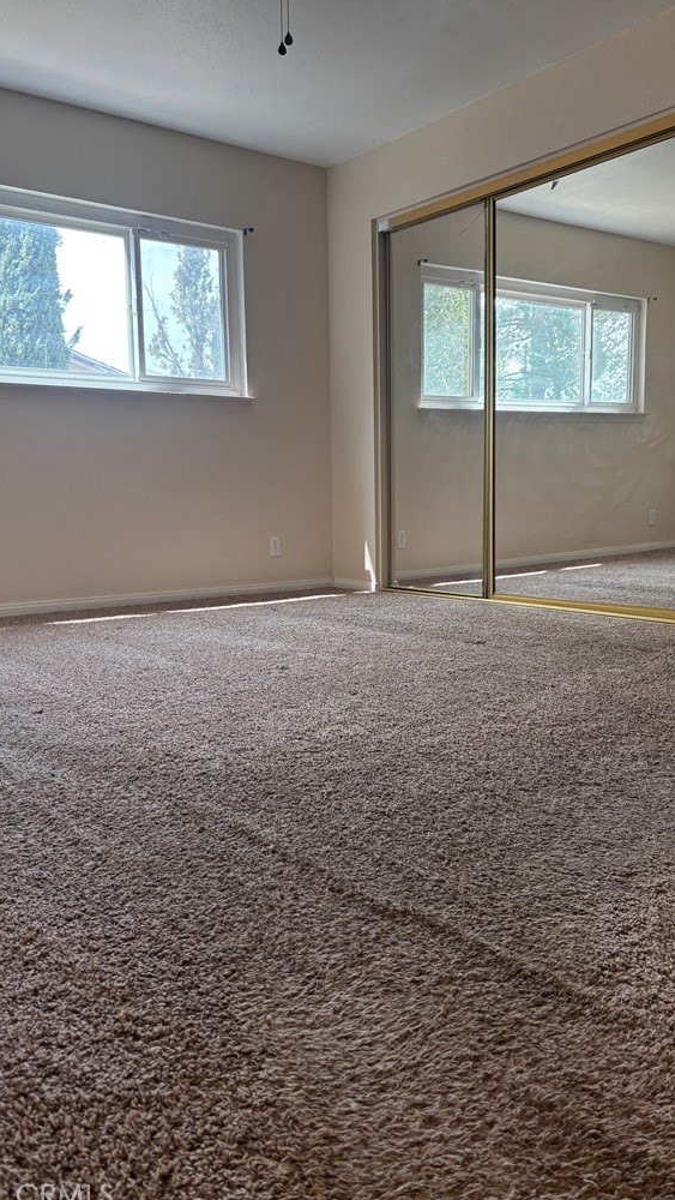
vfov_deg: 66.1
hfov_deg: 40.2
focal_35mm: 29
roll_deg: -0.1
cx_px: 335
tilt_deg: -7.4
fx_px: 922
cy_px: 598
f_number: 1.6
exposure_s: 1/120
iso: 80
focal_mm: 5.96
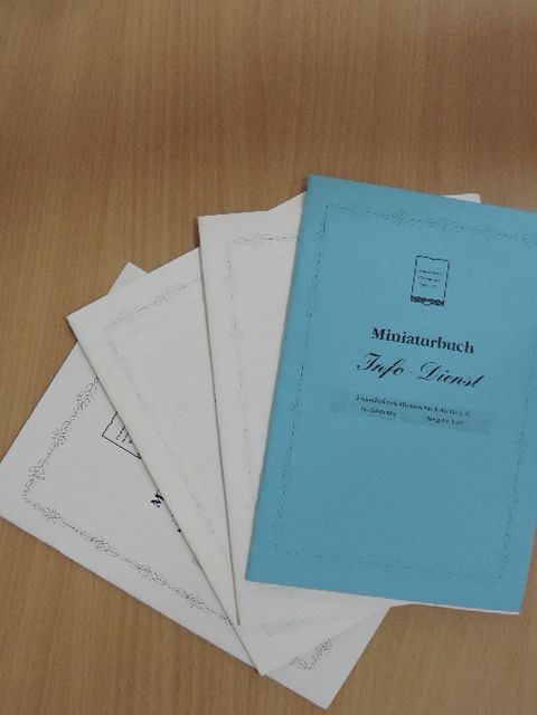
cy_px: 358
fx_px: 724
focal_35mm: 35
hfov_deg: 40.7
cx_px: 268
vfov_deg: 52.6
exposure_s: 1/100
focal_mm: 6.2
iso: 800
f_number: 3.3
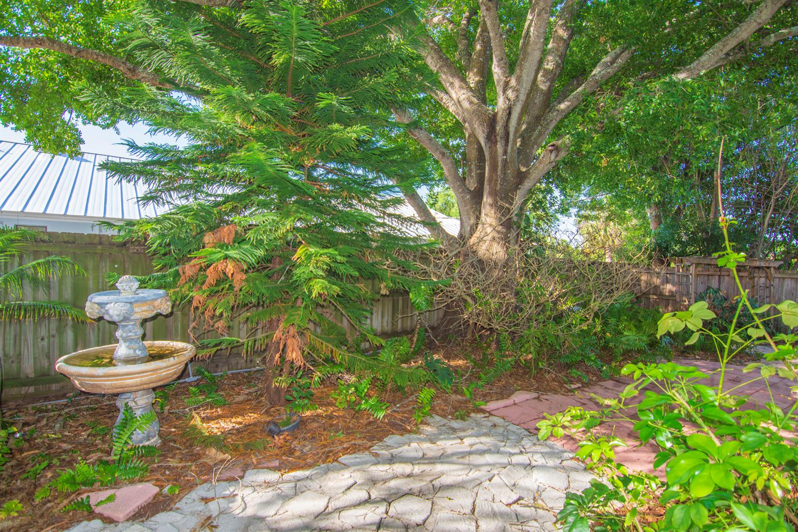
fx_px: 366
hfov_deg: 95.0
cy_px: 266
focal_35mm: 16
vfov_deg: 72.0
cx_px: 399
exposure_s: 1/250
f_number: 4.5
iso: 320
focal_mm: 11
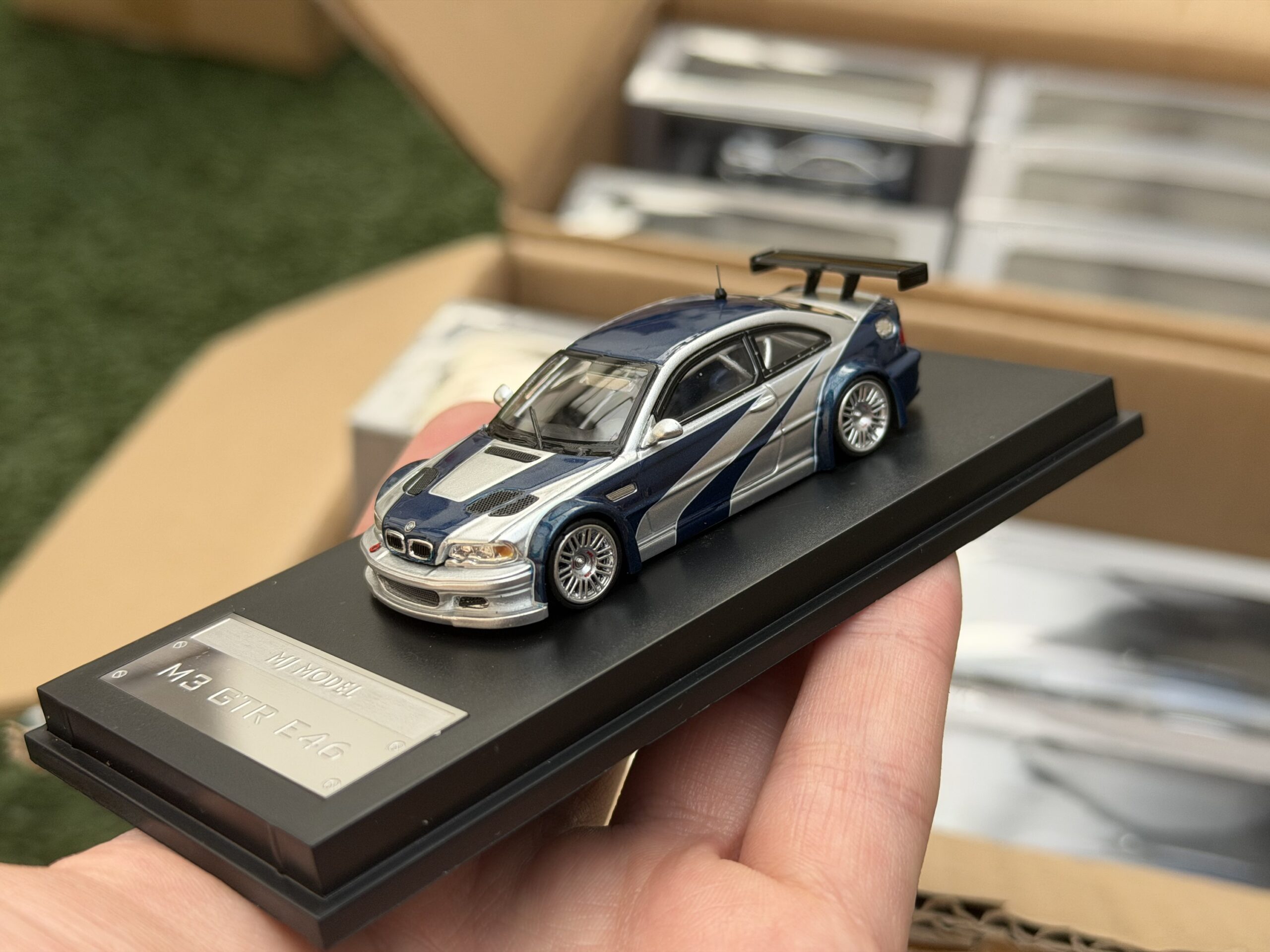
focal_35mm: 48
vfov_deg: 30.3
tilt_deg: -36.5
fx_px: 1761
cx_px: 635
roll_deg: -2.2
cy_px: 476
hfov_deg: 39.7
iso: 64
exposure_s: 1/620
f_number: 1.78
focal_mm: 6.76
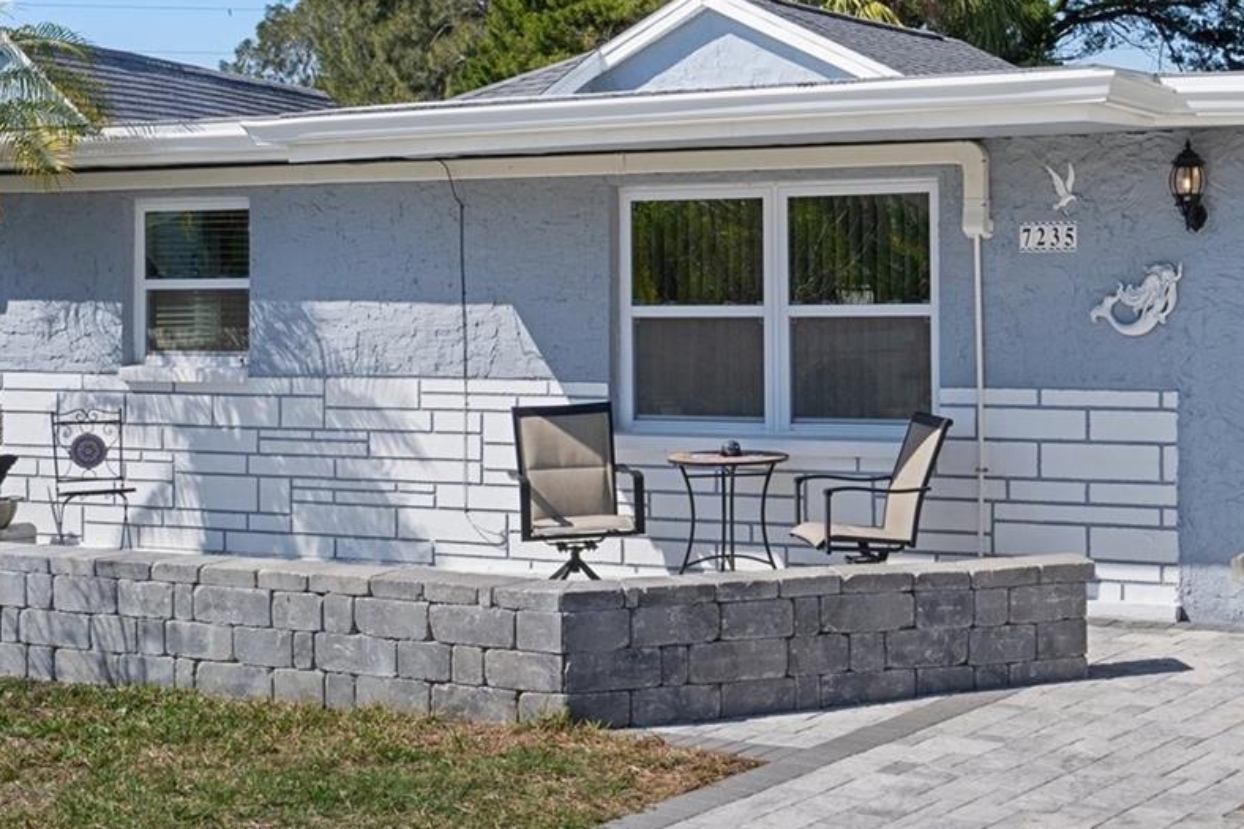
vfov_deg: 20.9
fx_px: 2245
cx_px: 854
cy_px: 393
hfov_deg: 30.7
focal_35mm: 65
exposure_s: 1/320
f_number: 8
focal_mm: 32
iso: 320
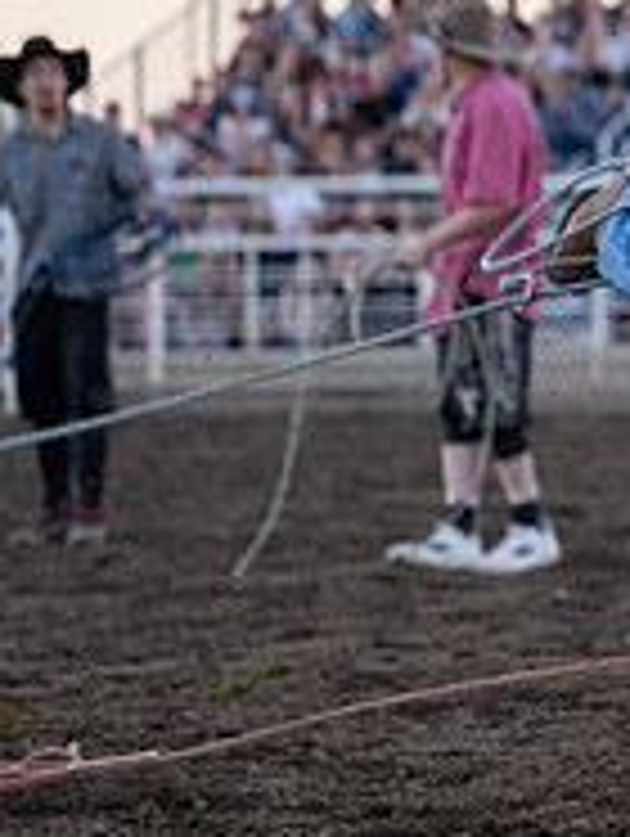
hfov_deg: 4.5
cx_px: 994
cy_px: -48
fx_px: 7965
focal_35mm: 329
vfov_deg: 6.0
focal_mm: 85
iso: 1600
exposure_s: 1/1000
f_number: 2.8
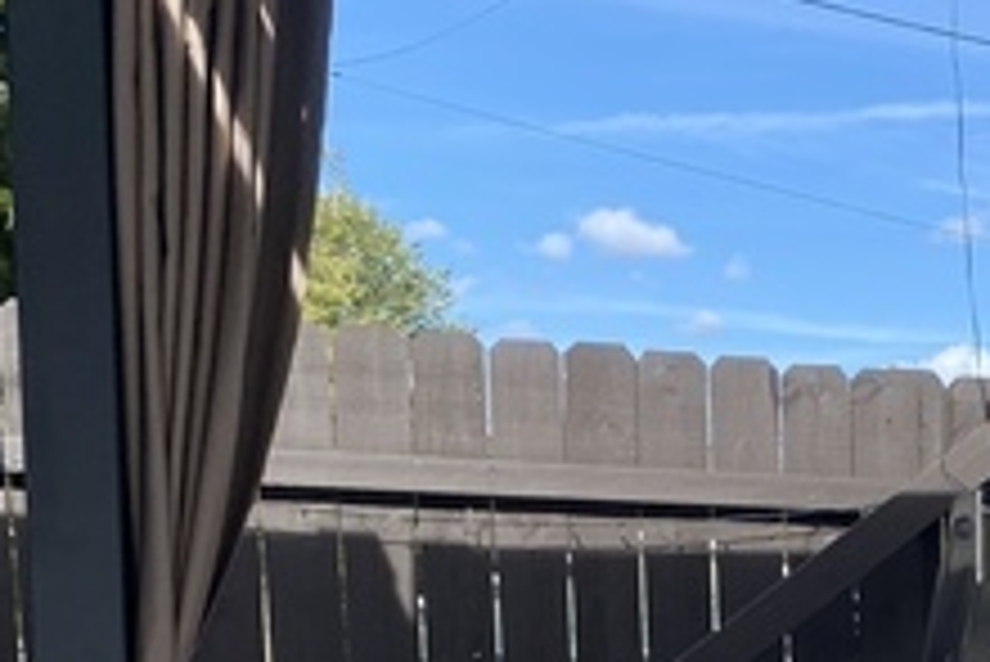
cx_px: 1145
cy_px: 1121
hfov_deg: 23.0
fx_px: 2256
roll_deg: -1.0
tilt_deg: -10.6
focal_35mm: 82
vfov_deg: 14.9
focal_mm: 4.25
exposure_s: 1/2268
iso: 32
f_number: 1.8
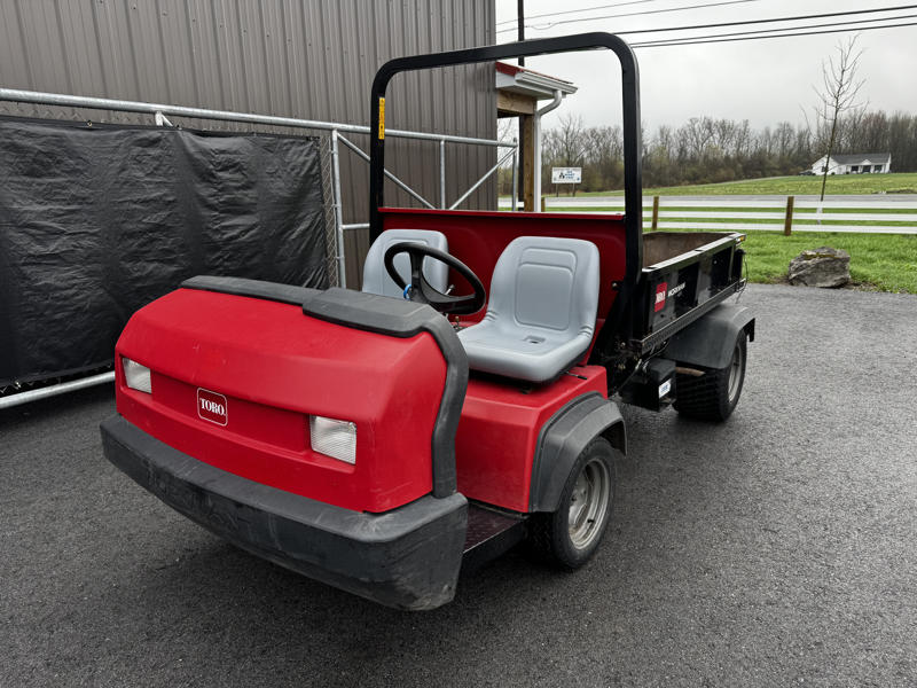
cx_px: 458
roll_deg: +1.3
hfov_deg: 71.6
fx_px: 636
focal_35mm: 24
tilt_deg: -14.9
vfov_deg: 56.8
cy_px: 344
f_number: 1.78
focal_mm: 6.76
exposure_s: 1/730
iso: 80
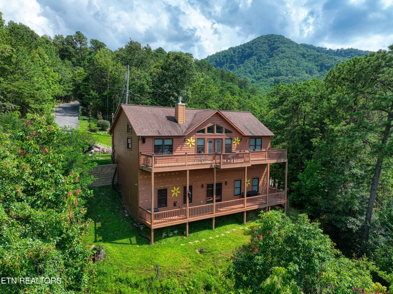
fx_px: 272
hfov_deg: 71.6
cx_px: 196
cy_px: 147
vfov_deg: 56.8
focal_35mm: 24
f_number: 2.8
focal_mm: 12.3
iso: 200
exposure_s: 1/1250
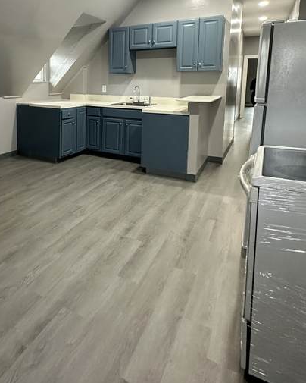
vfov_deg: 63.9
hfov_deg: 52.1
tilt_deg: -8.9
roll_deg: -0.3
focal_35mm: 26
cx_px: 70
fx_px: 294
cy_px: 120
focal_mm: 2.22
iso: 400
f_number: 2.2
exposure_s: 1/60
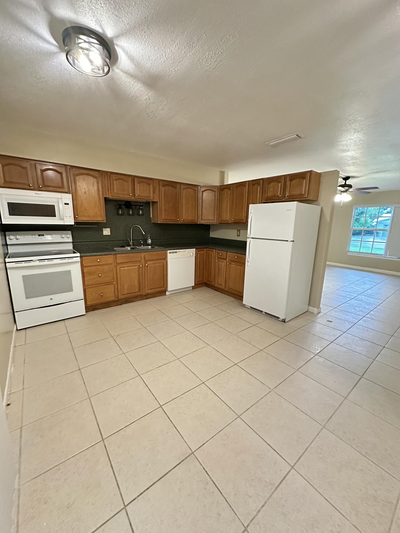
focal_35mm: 14
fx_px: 216
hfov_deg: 85.7
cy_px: 266
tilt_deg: -10.3
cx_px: 200
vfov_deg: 102.1
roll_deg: -2.1
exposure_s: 1/60
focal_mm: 2.22
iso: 800
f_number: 2.2
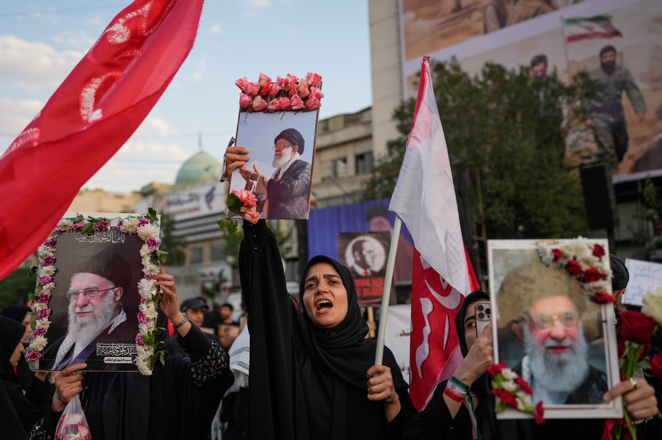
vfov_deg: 36.8
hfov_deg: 53.2
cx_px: 328
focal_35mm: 36
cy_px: 224
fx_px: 662
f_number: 2.2
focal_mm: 35
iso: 400
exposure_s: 1/1600
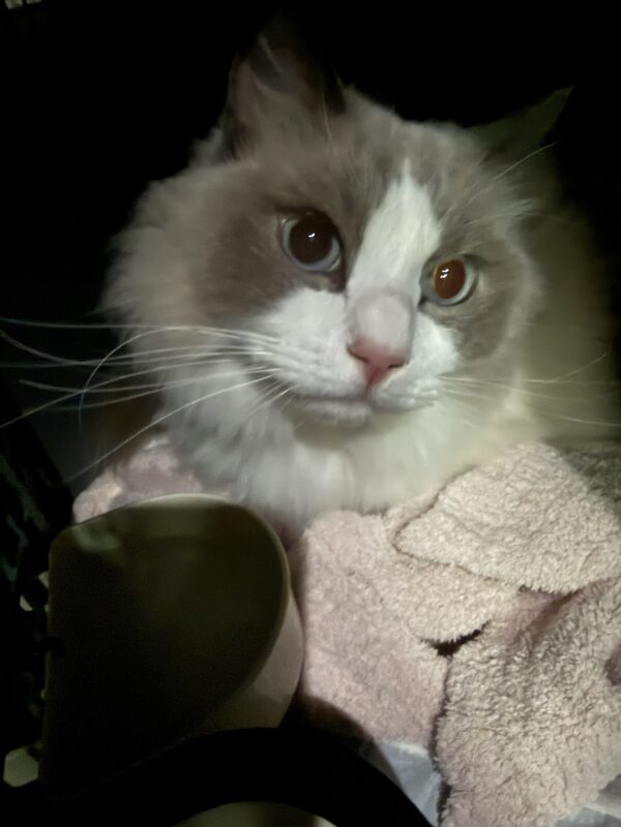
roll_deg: -6.1
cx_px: 310
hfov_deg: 56.8
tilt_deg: -44.1
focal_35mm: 24
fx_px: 574
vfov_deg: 71.6
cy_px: 414
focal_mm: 2.22
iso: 640
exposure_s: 1/13
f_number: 2.2
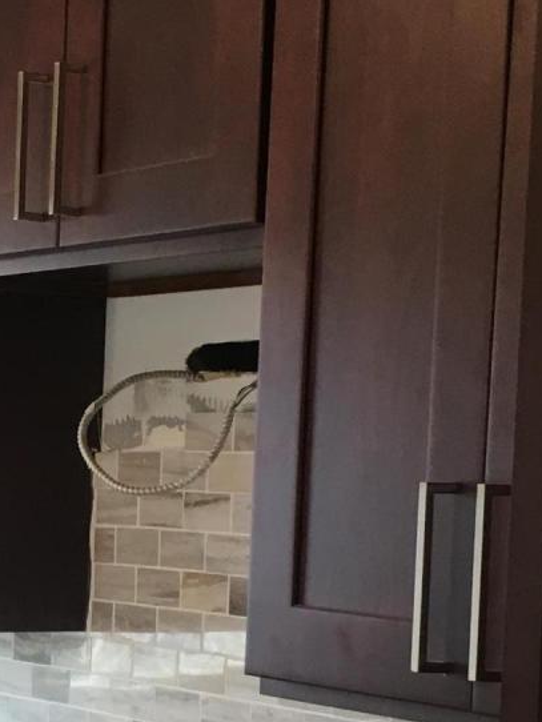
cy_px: 585
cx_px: -156
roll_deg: -2.2
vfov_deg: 18.2
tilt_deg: -1.7
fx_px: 2232
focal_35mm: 107
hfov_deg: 13.4
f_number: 2.2
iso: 40
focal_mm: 4.15
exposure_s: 1/30
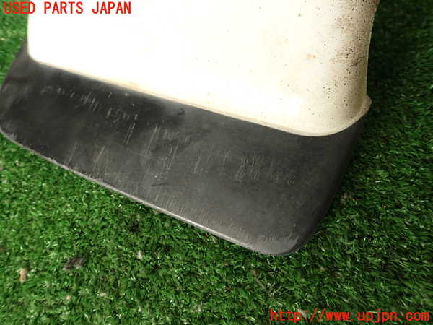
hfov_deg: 69.4
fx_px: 313
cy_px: 162
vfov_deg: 54.9
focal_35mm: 25
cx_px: 216
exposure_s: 1/60
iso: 100
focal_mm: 4.5
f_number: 2.8
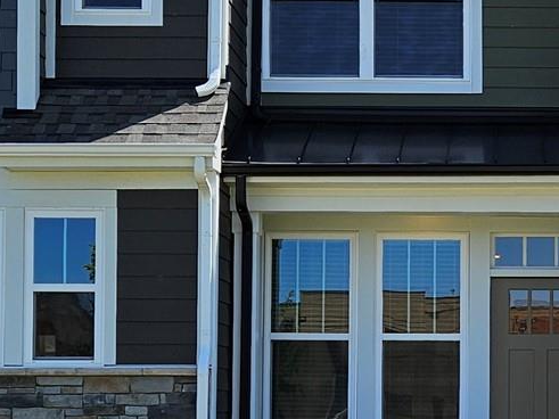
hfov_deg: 20.0
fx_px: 1550
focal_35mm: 96
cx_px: 526
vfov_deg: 15.3
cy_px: 355
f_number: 1.8
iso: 25
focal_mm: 5.4
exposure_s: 1/1946
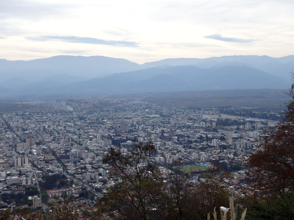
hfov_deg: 41.2
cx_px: 147
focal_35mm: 46
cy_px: 110
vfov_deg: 31.5
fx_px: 391
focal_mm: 8.3
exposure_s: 1/100
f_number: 14
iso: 125
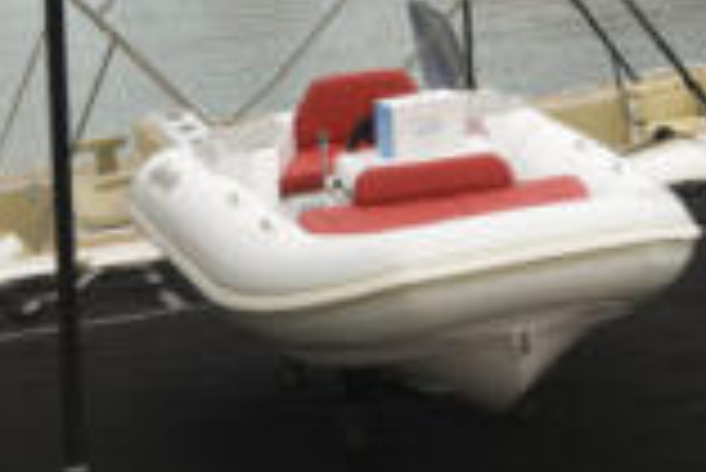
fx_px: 2807
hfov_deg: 12.5
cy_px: -357
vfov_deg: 9.2
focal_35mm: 143
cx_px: 1452
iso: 400
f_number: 8
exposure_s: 1/500
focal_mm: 32
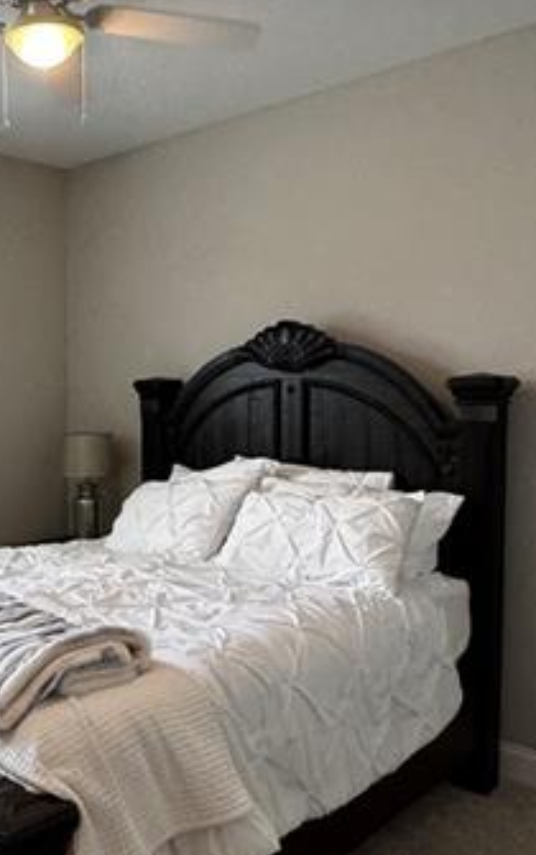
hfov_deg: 34.6
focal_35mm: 34
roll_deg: -0.4
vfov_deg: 56.7
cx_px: 23
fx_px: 793
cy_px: 424
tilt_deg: -3.4
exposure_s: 1/60
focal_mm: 2.22
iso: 200
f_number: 2.2
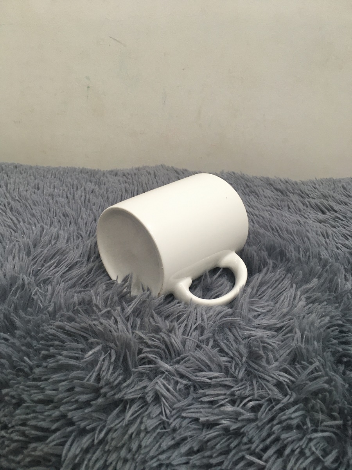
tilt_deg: -29.1
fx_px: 393
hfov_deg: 48.2
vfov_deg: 61.7
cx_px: 176
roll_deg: -0.8
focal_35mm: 29
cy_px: 235
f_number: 2.2
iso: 100
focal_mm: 4.15
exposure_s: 1/33
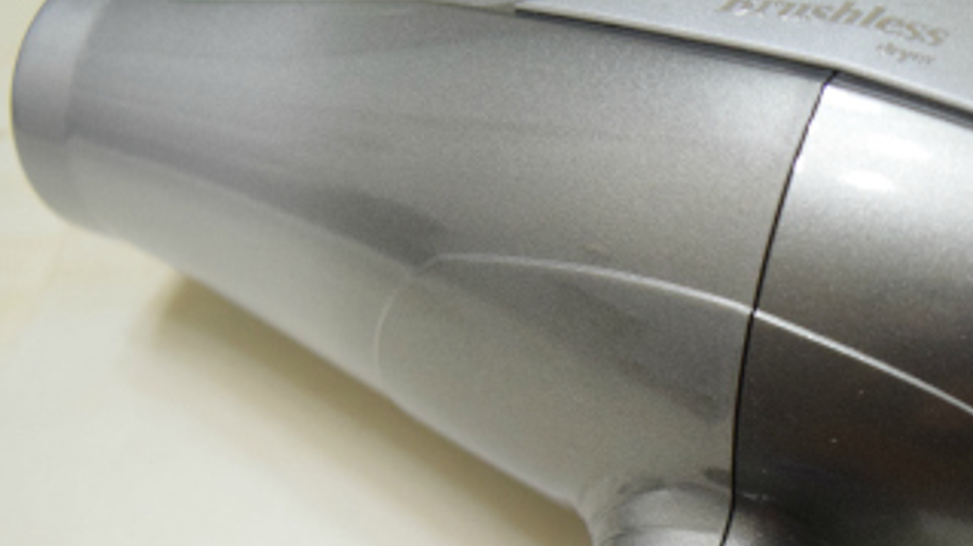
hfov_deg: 31.8
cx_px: 811
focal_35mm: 64
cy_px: 560
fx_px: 1650
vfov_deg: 18.3
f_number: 4
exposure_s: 1/125
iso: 1800
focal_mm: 20
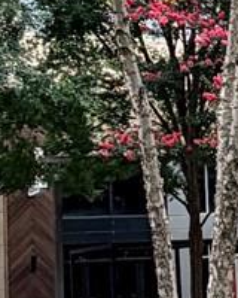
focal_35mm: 140
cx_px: 495
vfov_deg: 13.8
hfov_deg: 10.1
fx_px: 1233
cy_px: 124
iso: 40
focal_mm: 2.22
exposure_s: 1/255
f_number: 2.2
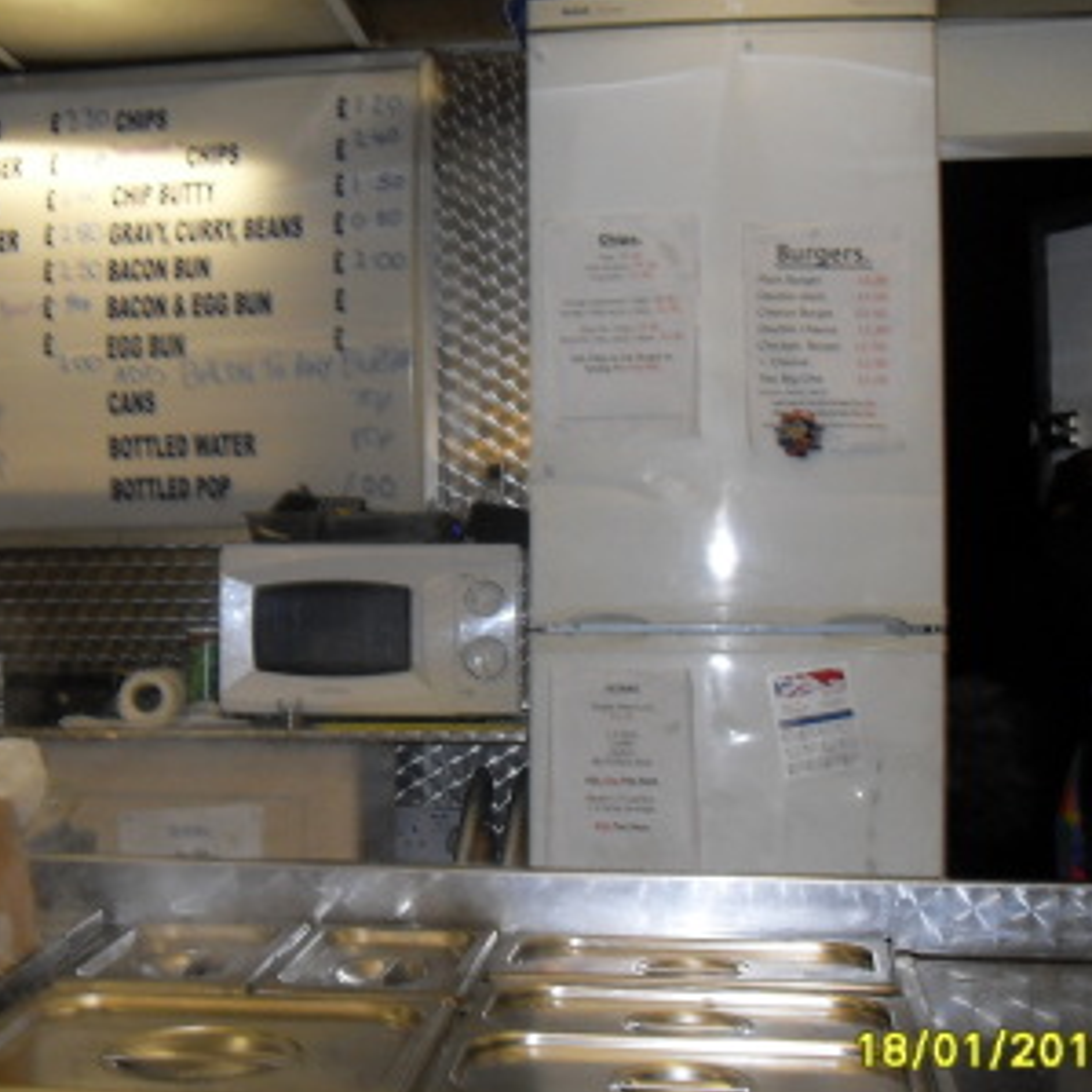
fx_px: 1999
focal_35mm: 56
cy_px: 486
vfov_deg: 30.5
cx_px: 292
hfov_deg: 30.1
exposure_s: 1/45
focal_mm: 6.3
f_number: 2.8
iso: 100
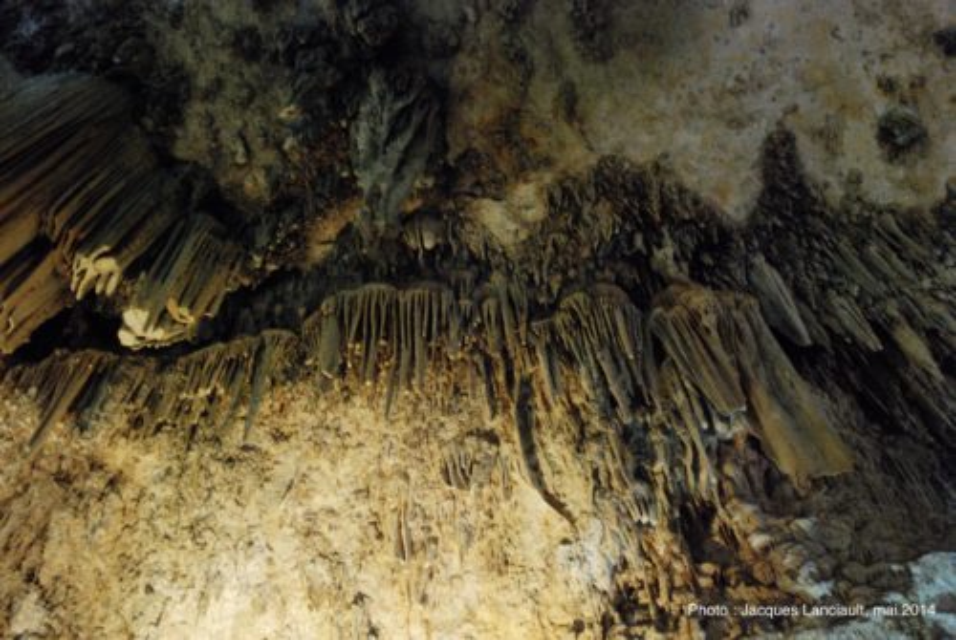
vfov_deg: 37.0
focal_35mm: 36
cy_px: 320
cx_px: 478
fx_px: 957
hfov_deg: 53.1
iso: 2500
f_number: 3.8
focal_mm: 24
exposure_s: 1/2.5
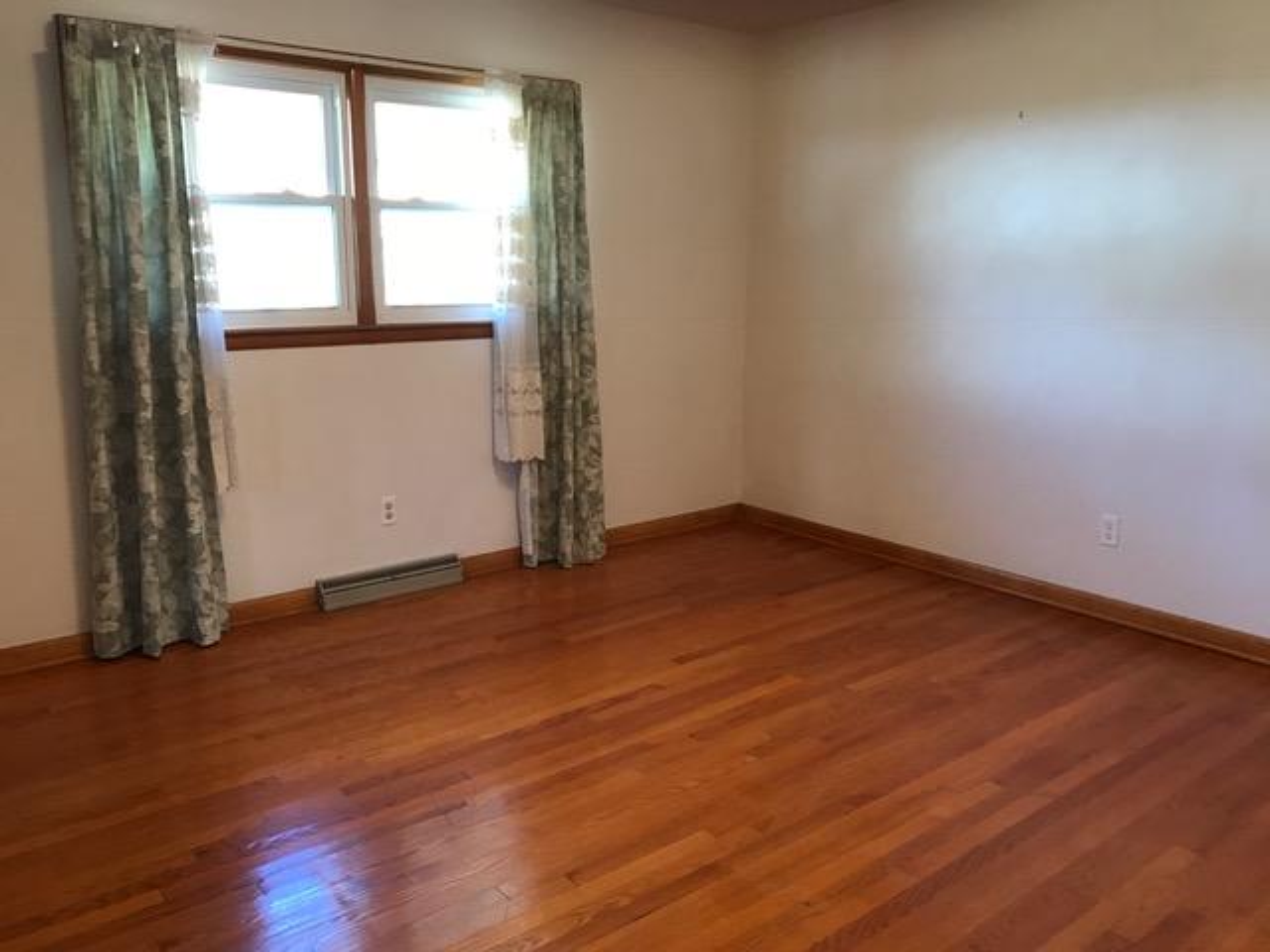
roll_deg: -0.3
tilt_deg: -10.9
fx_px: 1027
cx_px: 635
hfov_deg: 63.4
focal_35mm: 28
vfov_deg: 49.7
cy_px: 476
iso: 40
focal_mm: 3.99
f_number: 1.8
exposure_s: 1/17
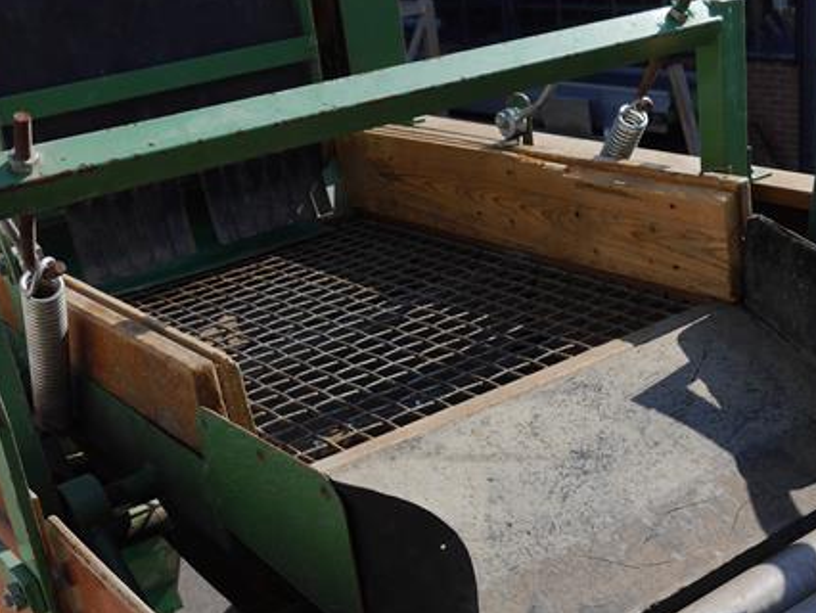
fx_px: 1274
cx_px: 532
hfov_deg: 35.2
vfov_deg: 26.8
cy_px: 437
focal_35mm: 54
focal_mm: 18
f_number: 8
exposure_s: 1/400
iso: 160
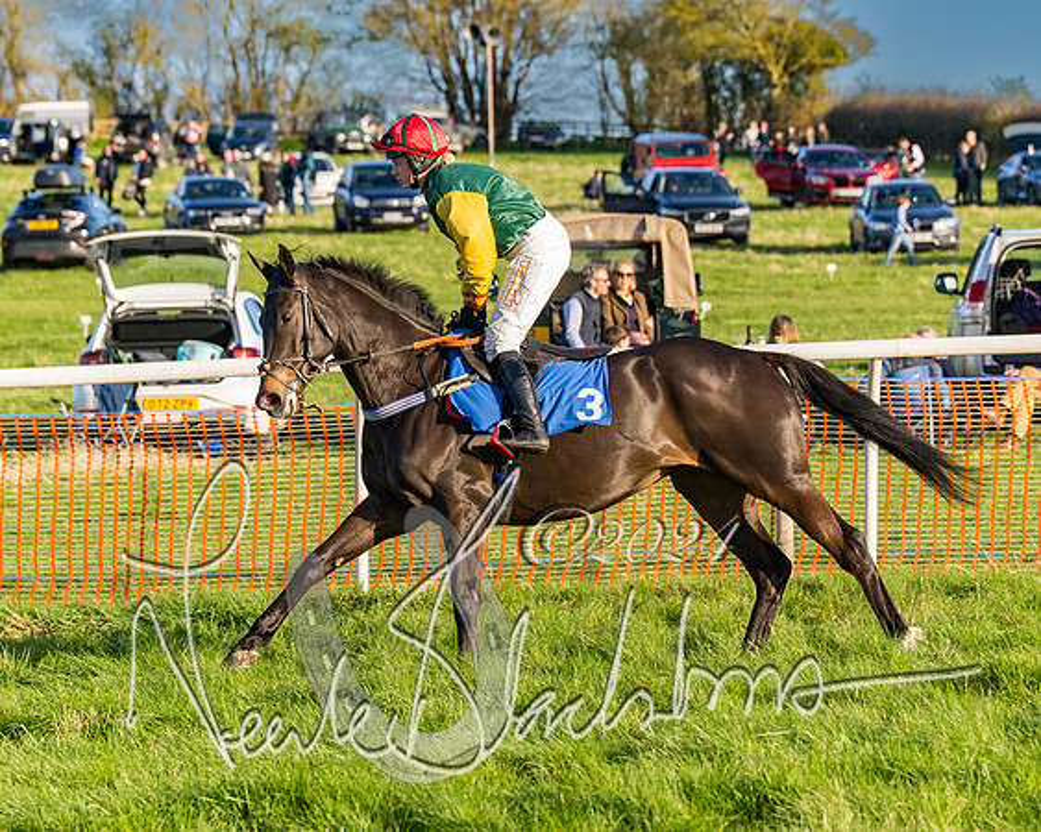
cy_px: 417
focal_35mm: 167
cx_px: 533
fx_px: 5149
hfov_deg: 11.5
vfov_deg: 9.2
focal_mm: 91
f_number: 3.5
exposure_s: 1/1600
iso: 400
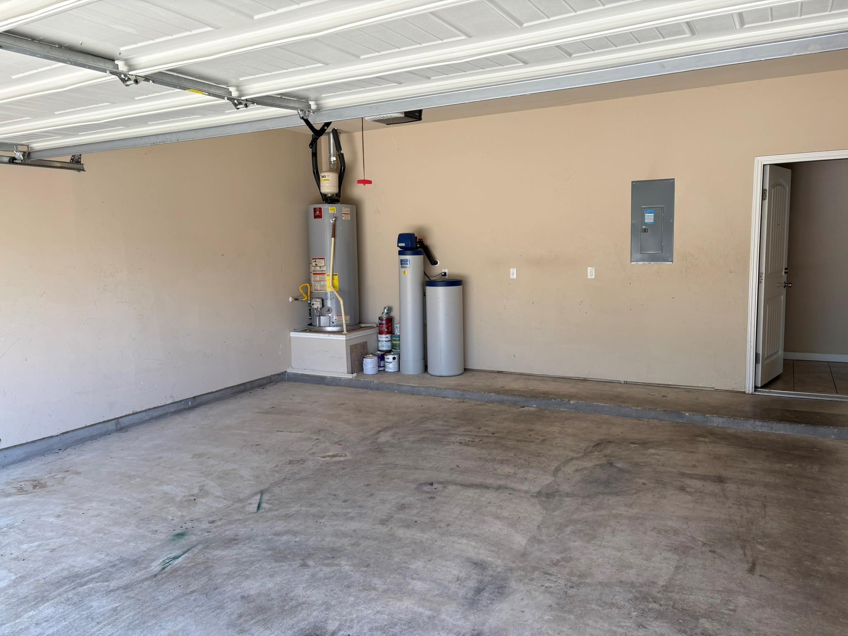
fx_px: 637
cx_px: 424
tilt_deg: -5.7
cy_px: 318
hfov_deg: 67.3
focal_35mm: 26
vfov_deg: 53.1
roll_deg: +2.6
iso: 40
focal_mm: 5.96
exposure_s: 1/267
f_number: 1.6
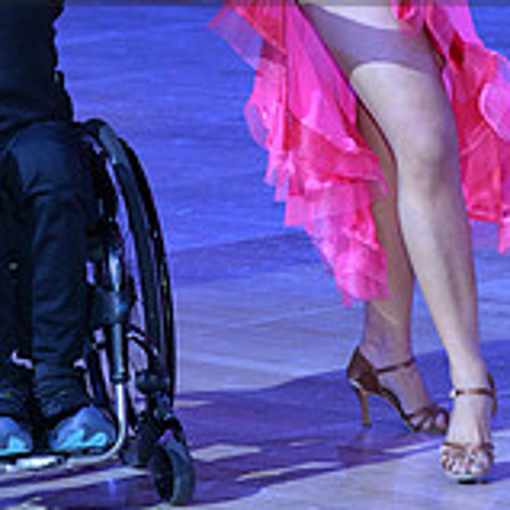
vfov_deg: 5.0
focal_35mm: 347
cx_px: 255
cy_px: -99
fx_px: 5784
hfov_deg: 5.0
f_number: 5
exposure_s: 1/250
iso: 2000
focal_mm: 112
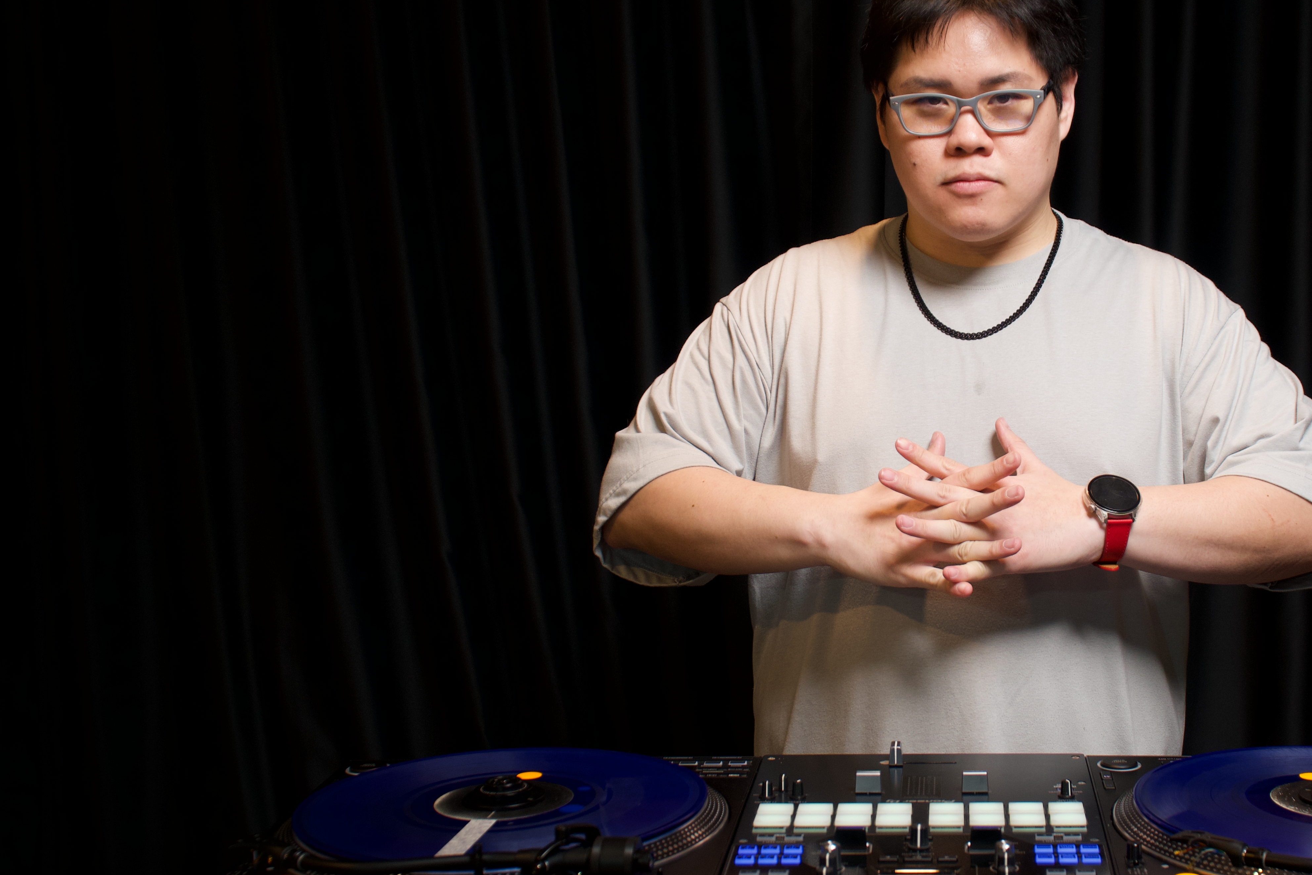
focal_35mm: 48
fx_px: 1740
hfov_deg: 40.7
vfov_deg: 28.2
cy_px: 434
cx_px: 893
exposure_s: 1/25
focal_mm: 21
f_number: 4
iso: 200
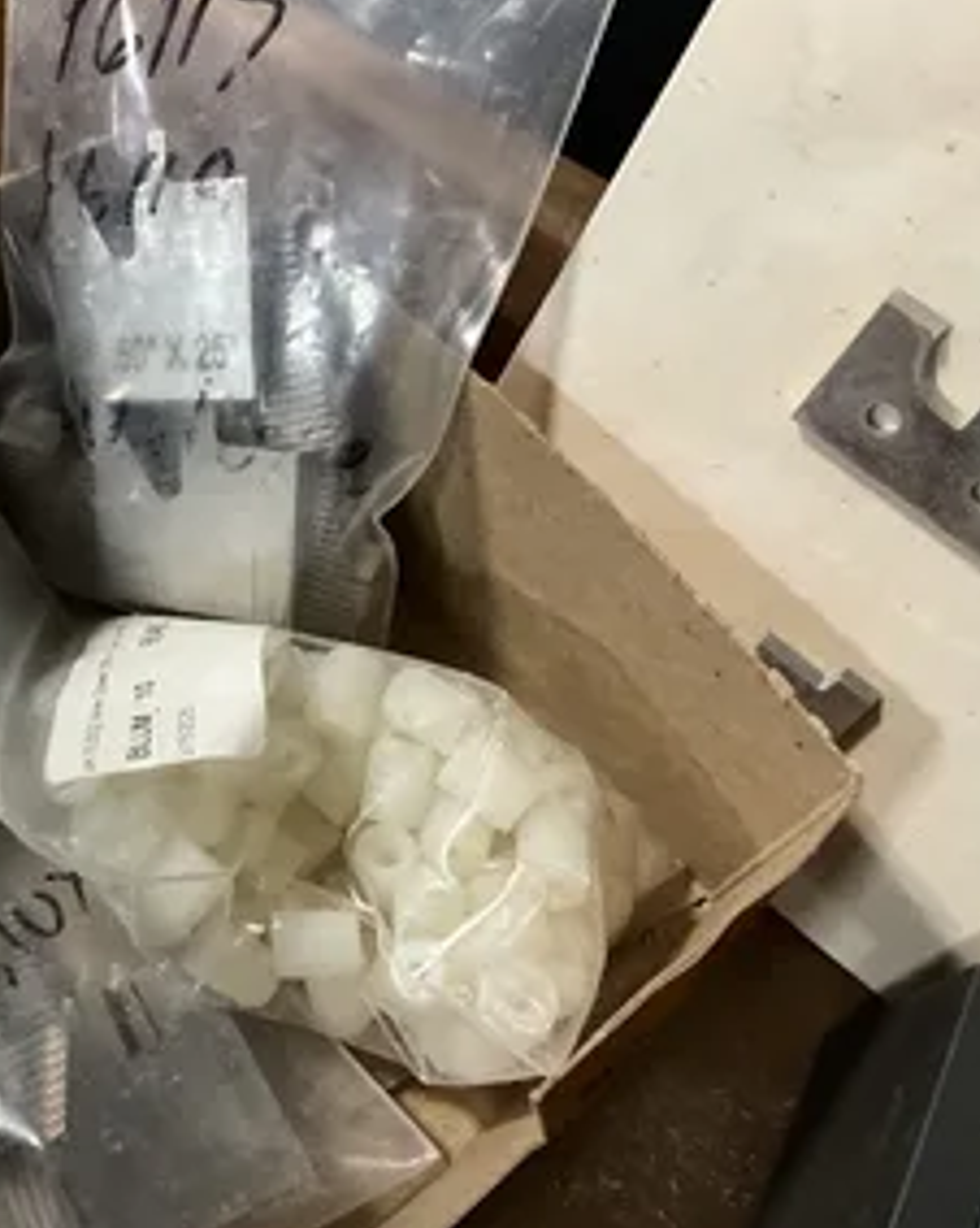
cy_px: 607
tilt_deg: -64.2
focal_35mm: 40
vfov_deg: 45.8
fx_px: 1452
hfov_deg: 35.5
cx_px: 130
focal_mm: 3
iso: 320
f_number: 1.8
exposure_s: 1/40
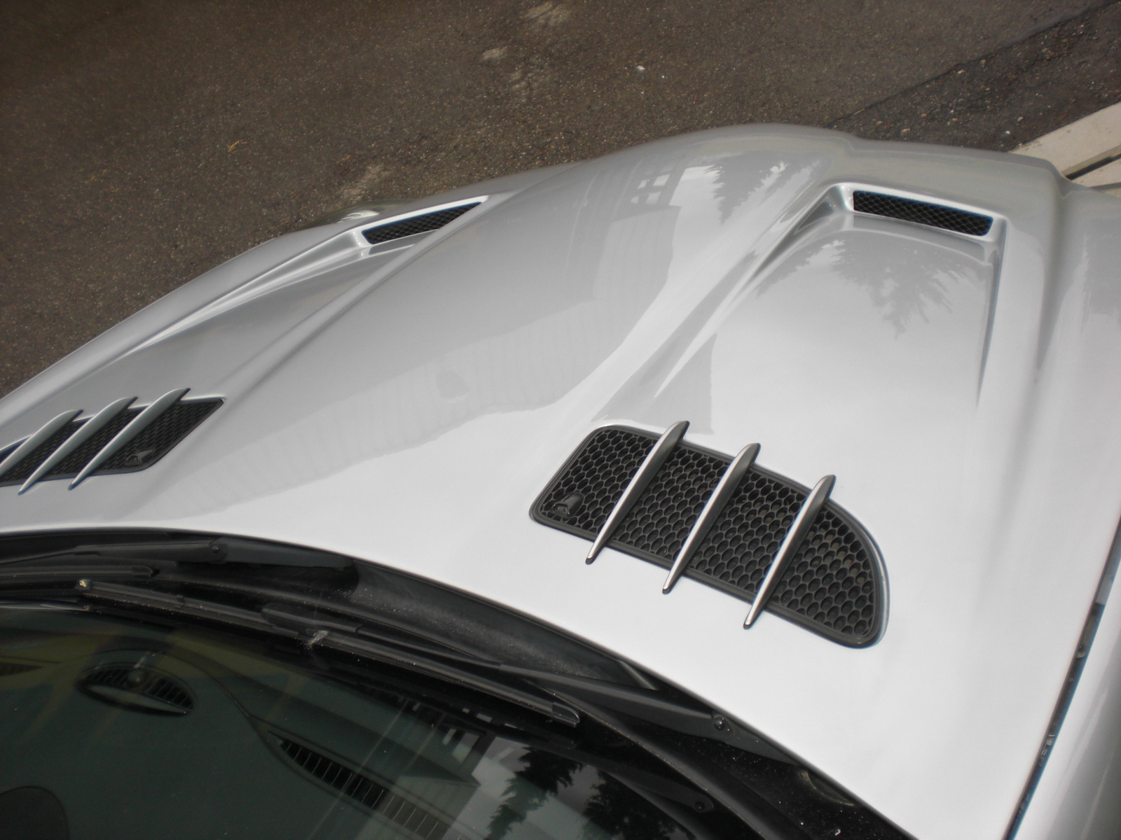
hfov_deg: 49.0
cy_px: 420
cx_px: 560
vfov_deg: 37.7
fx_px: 1231
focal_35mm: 38
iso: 64
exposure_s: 1/200
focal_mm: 6.3
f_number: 3.1
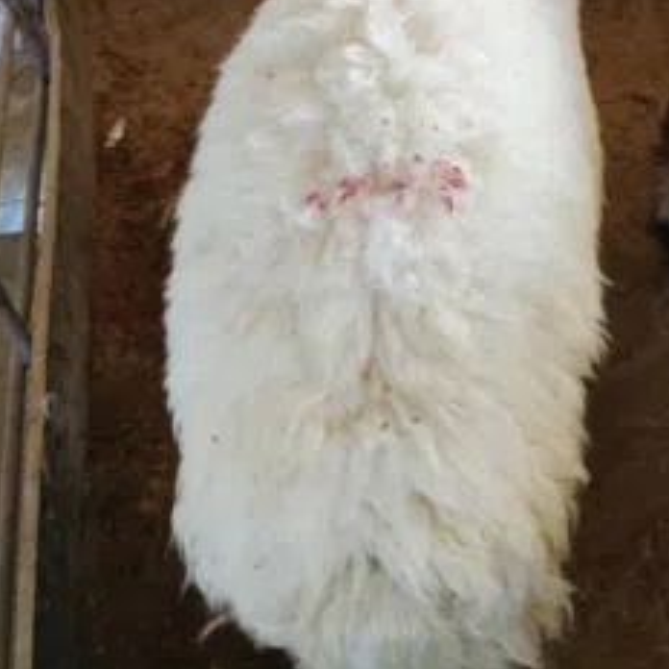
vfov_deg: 36.5
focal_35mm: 44
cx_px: 409
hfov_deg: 38.2
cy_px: 101
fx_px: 962
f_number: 1.8
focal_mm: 4.25
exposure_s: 1/100
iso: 77
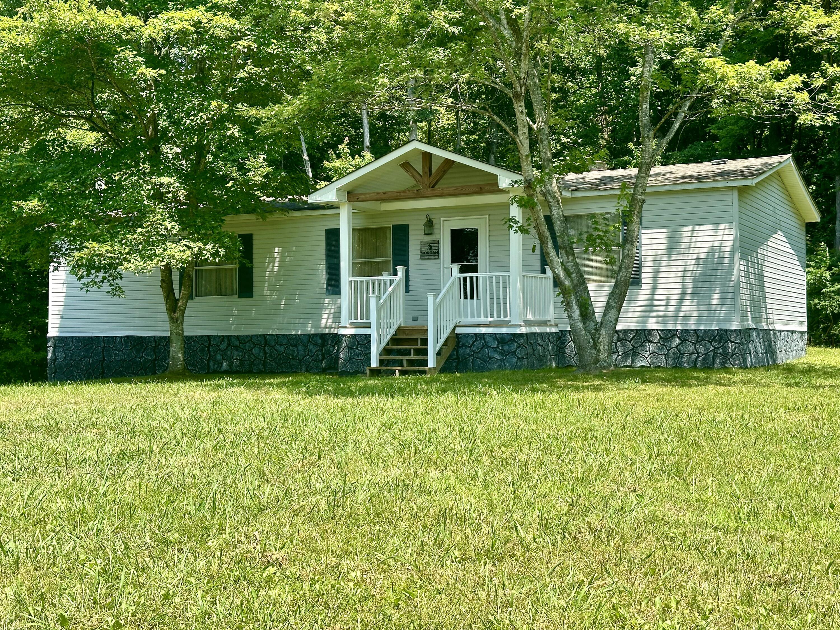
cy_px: 315
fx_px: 1165
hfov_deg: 39.7
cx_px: 420
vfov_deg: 30.3
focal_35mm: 48
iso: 64
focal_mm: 6.86
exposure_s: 1/1357
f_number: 1.78
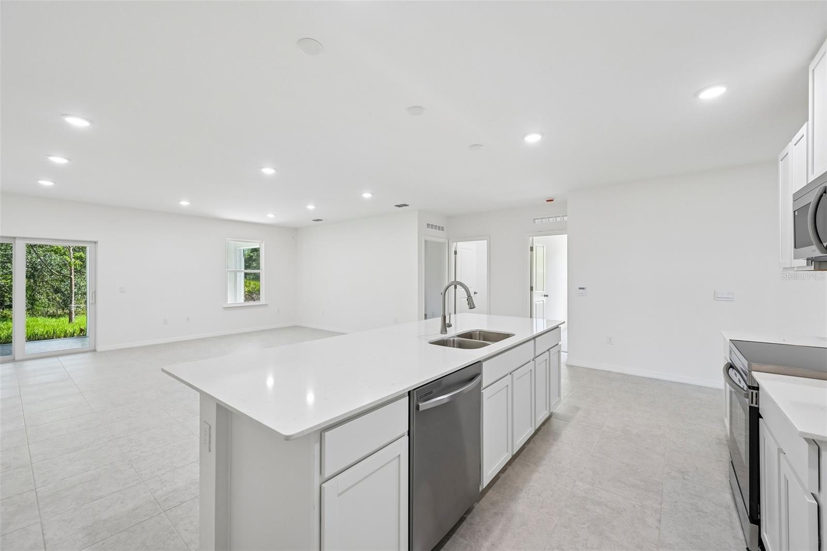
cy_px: 276
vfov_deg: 81.2
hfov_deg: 104.3
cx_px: 414
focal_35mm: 14
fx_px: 322
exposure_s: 1/40
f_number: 8
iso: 400
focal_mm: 14
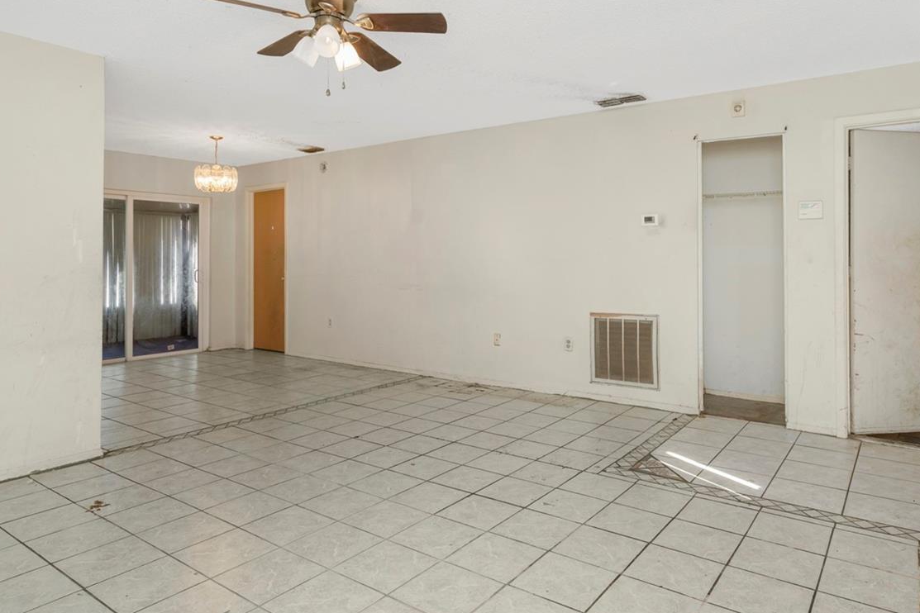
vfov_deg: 54.9
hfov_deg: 76.1
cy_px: 266
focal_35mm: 23
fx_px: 588
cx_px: 476
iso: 800
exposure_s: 1/60
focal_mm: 16
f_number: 6.7
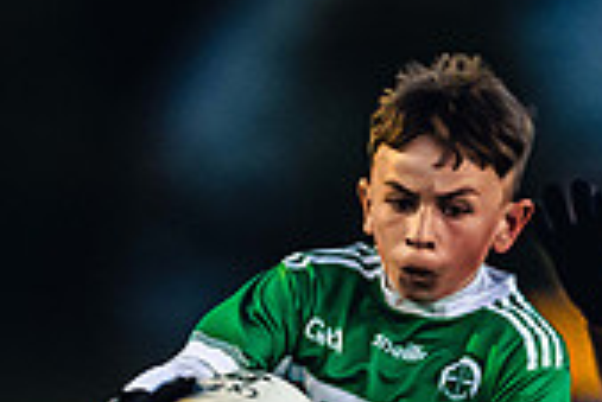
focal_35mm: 1829
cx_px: 288
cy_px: 565
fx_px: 30610
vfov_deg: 0.8
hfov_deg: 1.1
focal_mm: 400
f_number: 2.8
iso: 4000
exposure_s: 1/500
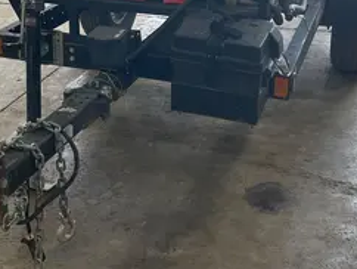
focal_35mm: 59
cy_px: 50
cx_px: 105
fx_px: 609
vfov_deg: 24.4
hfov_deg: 32.3
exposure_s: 1/120
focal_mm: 5.7
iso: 40
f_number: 1.5
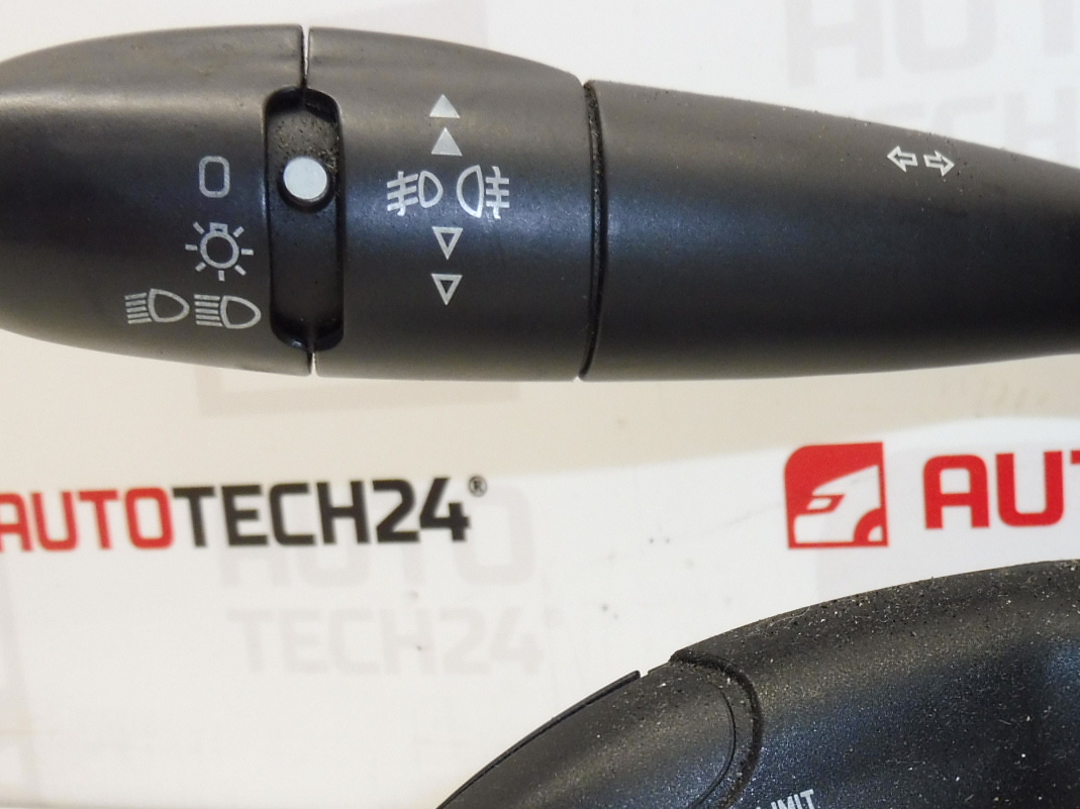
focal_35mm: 46
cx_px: 791
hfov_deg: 40.3
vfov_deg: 30.8
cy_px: 626
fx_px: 1435
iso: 200
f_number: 3.5
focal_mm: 4.3
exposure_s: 1/60
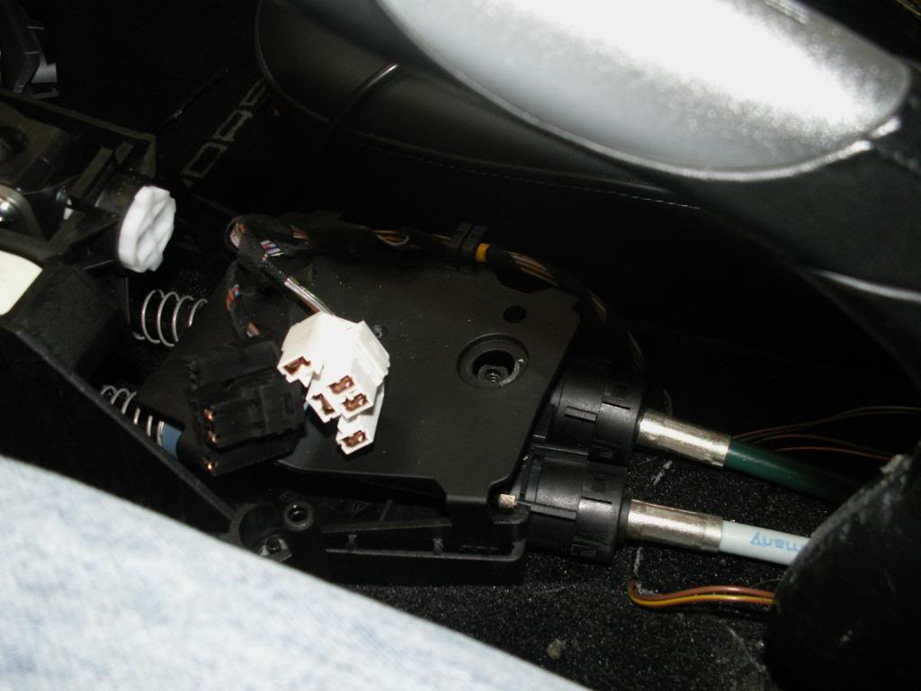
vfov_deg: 40.7
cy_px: 346
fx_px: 931
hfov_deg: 52.6
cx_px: 460
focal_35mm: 35
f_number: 3.2
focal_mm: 5.86
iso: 160
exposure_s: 1/40
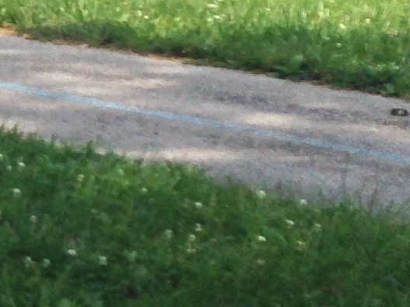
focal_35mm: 204
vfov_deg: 7.2
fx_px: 2416
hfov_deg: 8.9
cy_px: -28
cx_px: -528
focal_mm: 4.12
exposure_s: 1/1153
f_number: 2.4
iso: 50
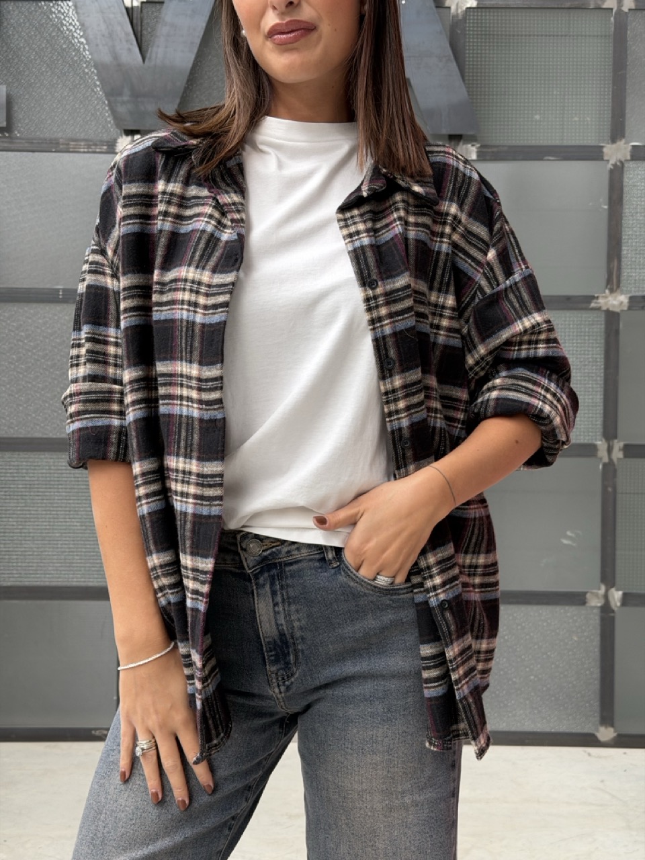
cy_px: 430
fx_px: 1193
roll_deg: -0.9
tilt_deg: -0.5
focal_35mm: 48
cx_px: 322
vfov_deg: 39.7
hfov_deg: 30.3
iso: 125
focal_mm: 6.76
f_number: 1.78
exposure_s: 1/60
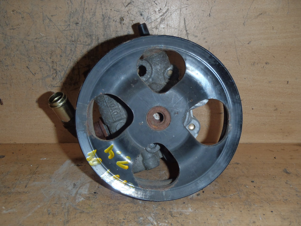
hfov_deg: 49.0
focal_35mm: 38
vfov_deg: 37.7
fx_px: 330
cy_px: 113
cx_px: 150
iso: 100
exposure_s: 1/40
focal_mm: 6.83
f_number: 4.6
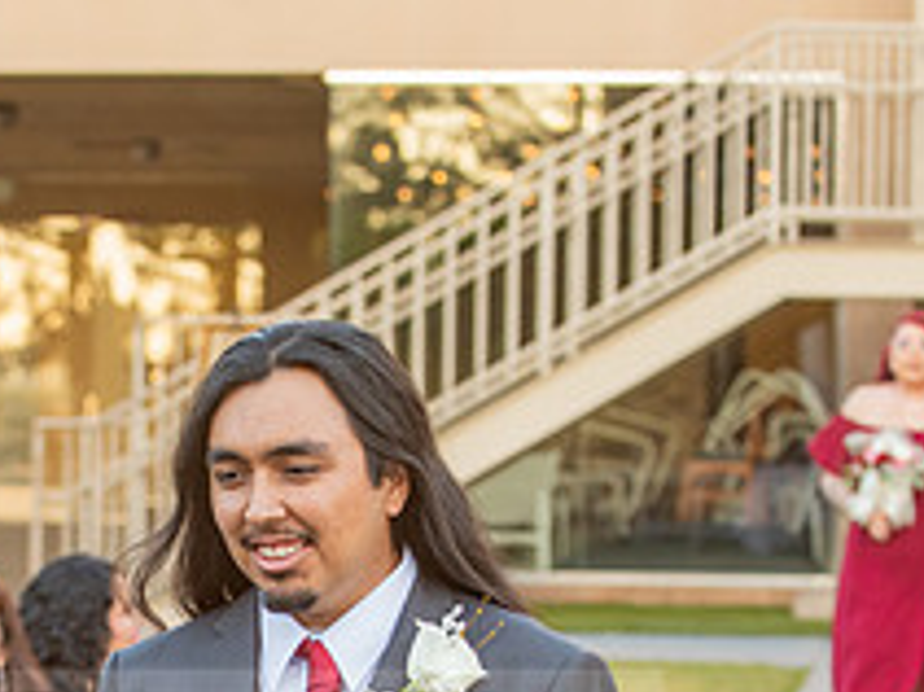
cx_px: 293
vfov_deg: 6.8
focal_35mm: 217
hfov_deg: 9.1
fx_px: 5789
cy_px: 773
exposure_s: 1/320
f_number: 4
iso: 800
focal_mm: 82
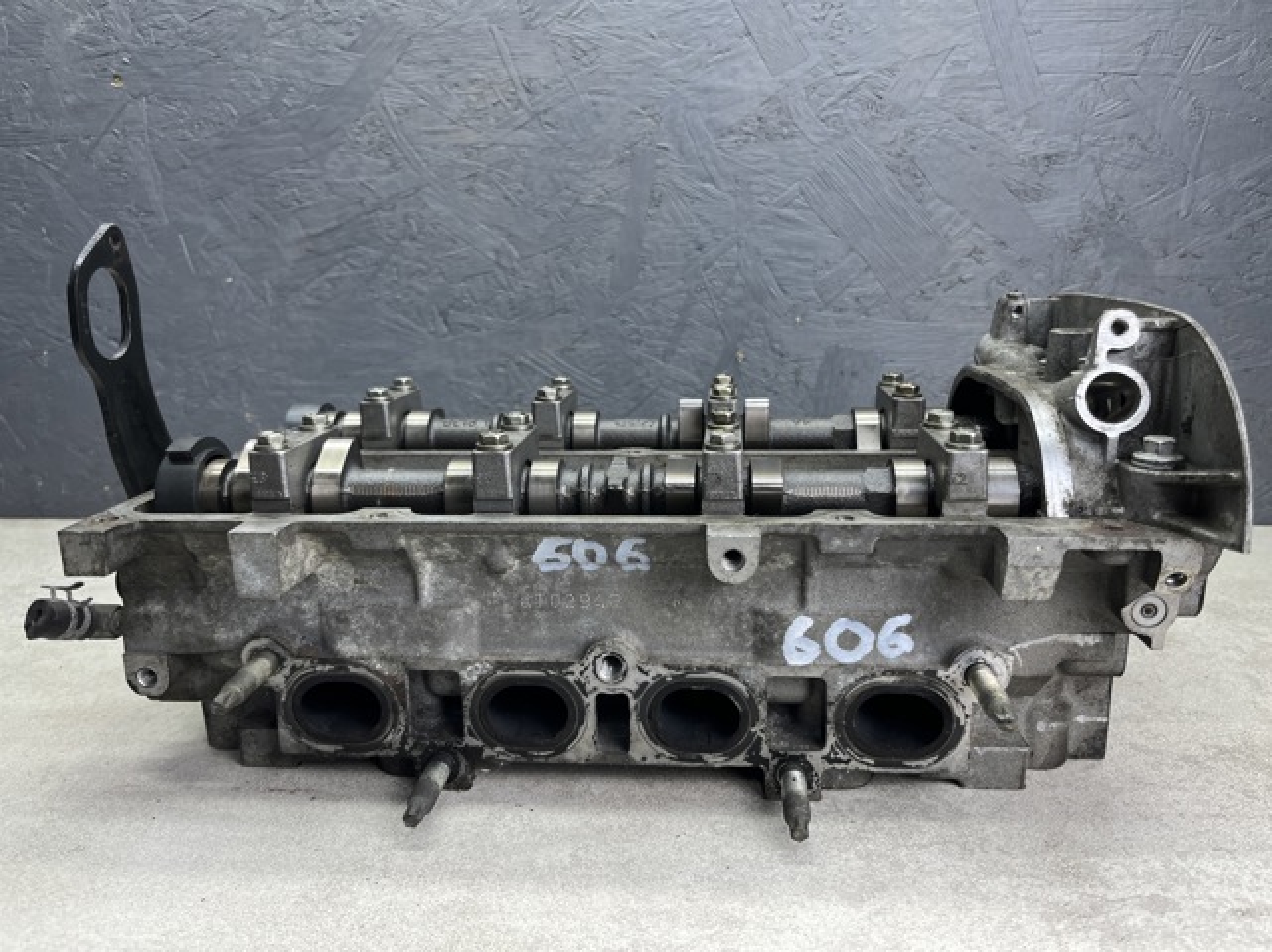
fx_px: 955
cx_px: 636
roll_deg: +0.2
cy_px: 476
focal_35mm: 26
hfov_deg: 67.3
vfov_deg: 53.0
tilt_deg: -13.5
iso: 64
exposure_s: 1/100
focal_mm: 5.1
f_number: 1.6
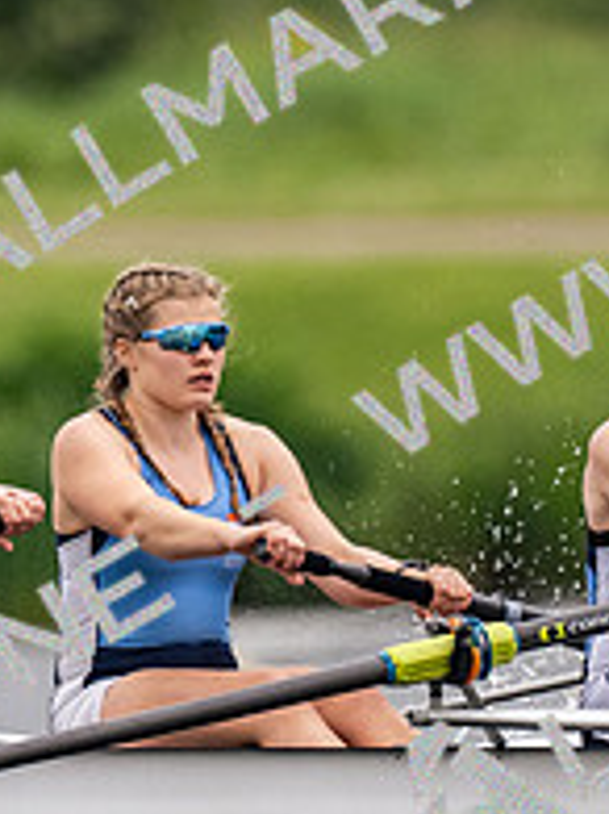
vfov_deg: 0.8
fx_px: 60586
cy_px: 524
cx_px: 50
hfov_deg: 0.6
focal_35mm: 2580
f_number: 4
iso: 720
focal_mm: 600
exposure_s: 1/2000
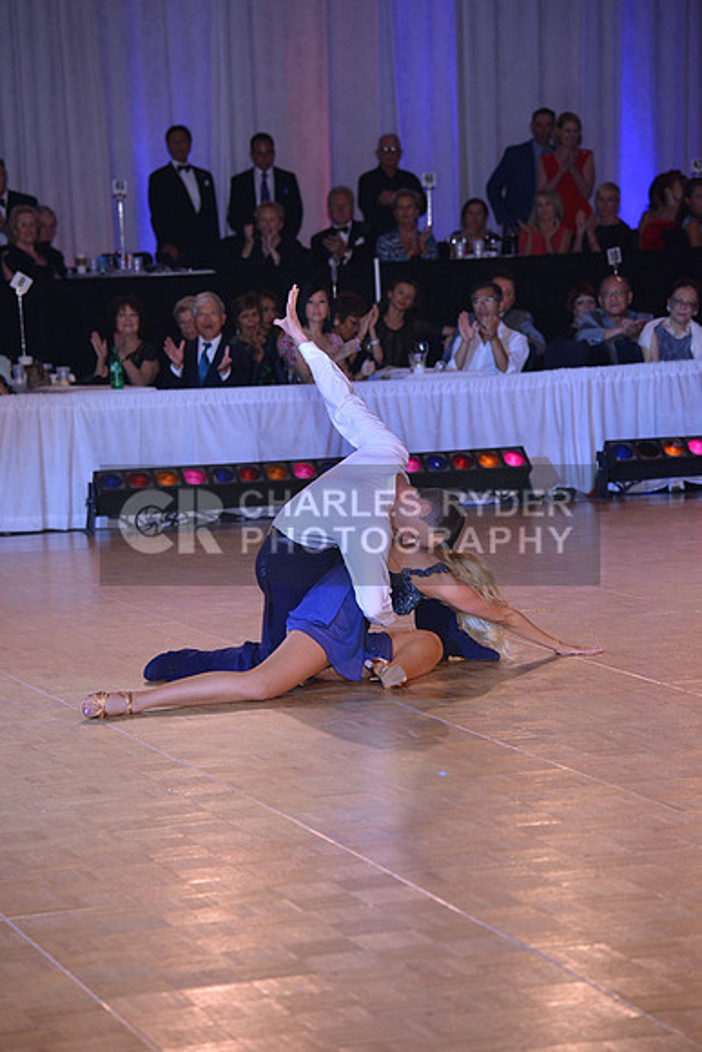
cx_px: 351
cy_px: 526
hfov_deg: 11.4
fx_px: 3508
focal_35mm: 120
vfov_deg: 17.1
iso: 1250
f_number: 4.5
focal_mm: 120
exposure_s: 1/250
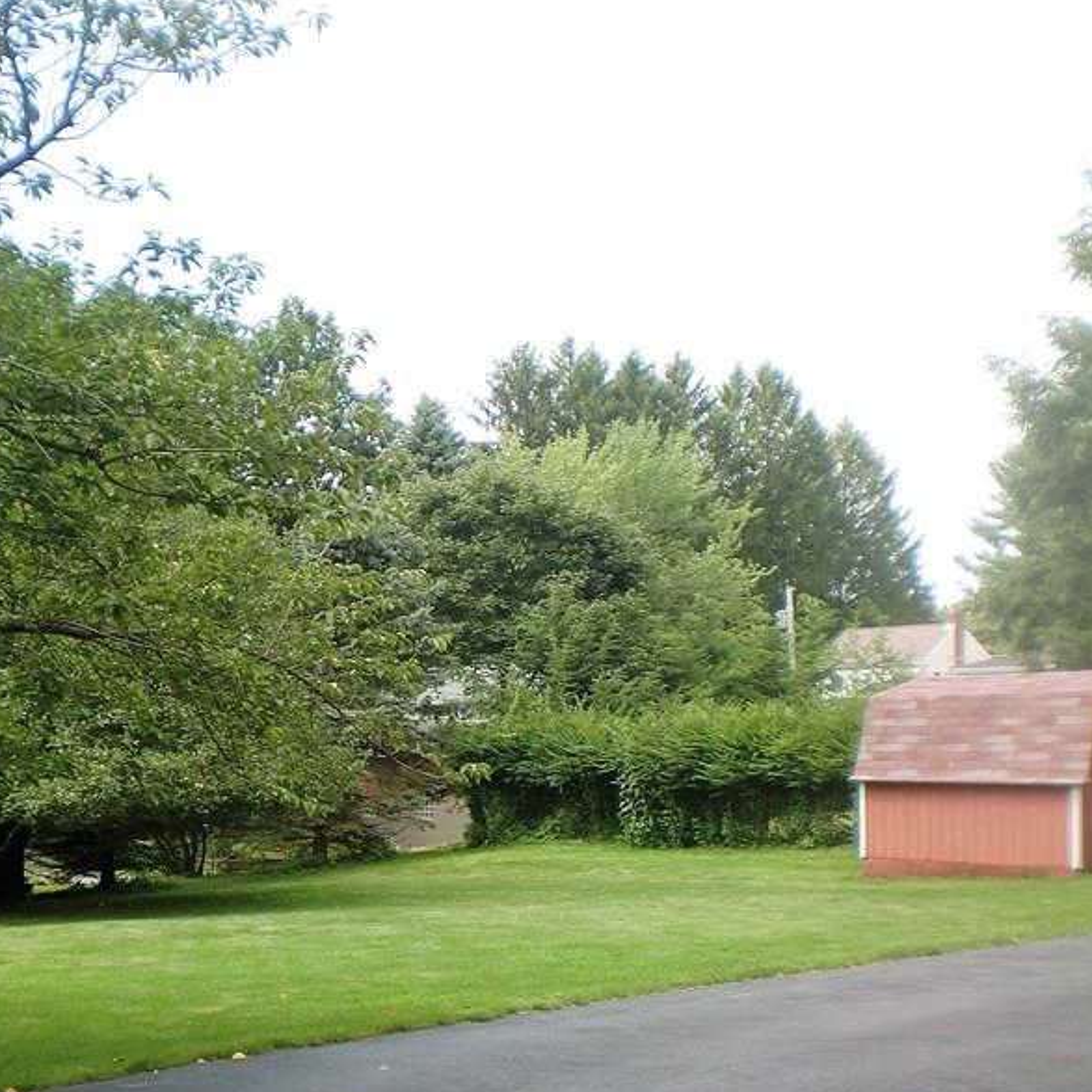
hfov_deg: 31.3
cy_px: 668
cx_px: 337
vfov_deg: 31.5
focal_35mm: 54
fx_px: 1927
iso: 64
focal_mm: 6.3
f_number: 3.1
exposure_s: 1/320
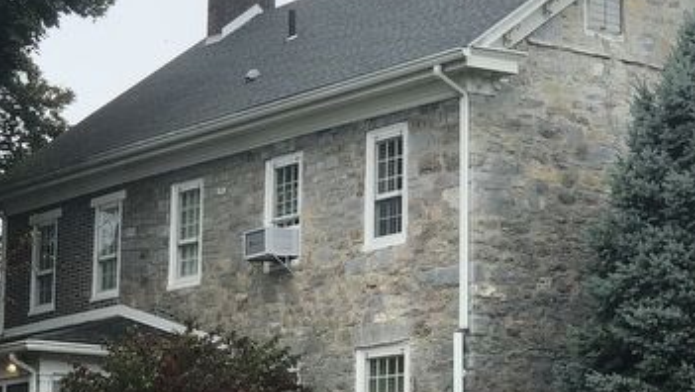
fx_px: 2379
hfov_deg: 16.6
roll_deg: -1.2
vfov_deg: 9.4
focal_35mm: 129
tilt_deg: +11.3
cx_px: 376
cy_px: 222
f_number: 2.4
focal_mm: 6
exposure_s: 1/331
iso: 16
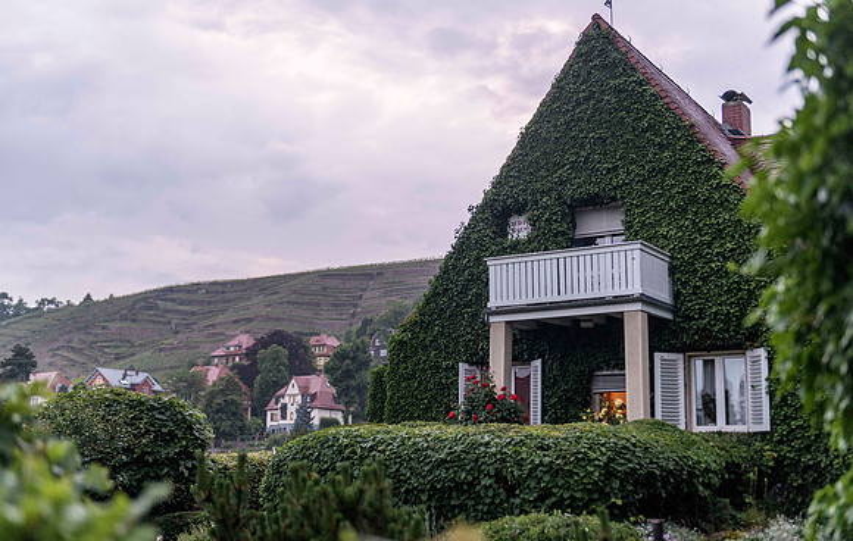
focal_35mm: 48
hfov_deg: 41.7
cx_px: 439
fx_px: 1119
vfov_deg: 27.2
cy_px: 272
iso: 400
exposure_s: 1/100
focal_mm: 44
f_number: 2.8
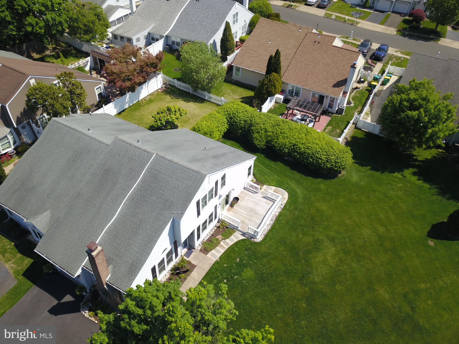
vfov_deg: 53.1
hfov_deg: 67.3
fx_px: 345
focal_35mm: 26
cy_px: 172
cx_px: 230
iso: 100
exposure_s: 1/966
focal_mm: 4.73
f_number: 2.2
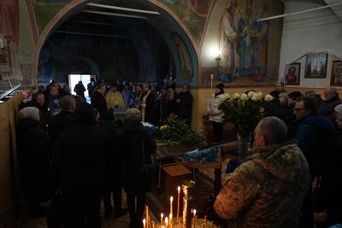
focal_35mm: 27
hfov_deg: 67.4
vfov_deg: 48.0
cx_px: 171
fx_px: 257
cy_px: 114
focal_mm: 27
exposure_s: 1/30
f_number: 2.8
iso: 640
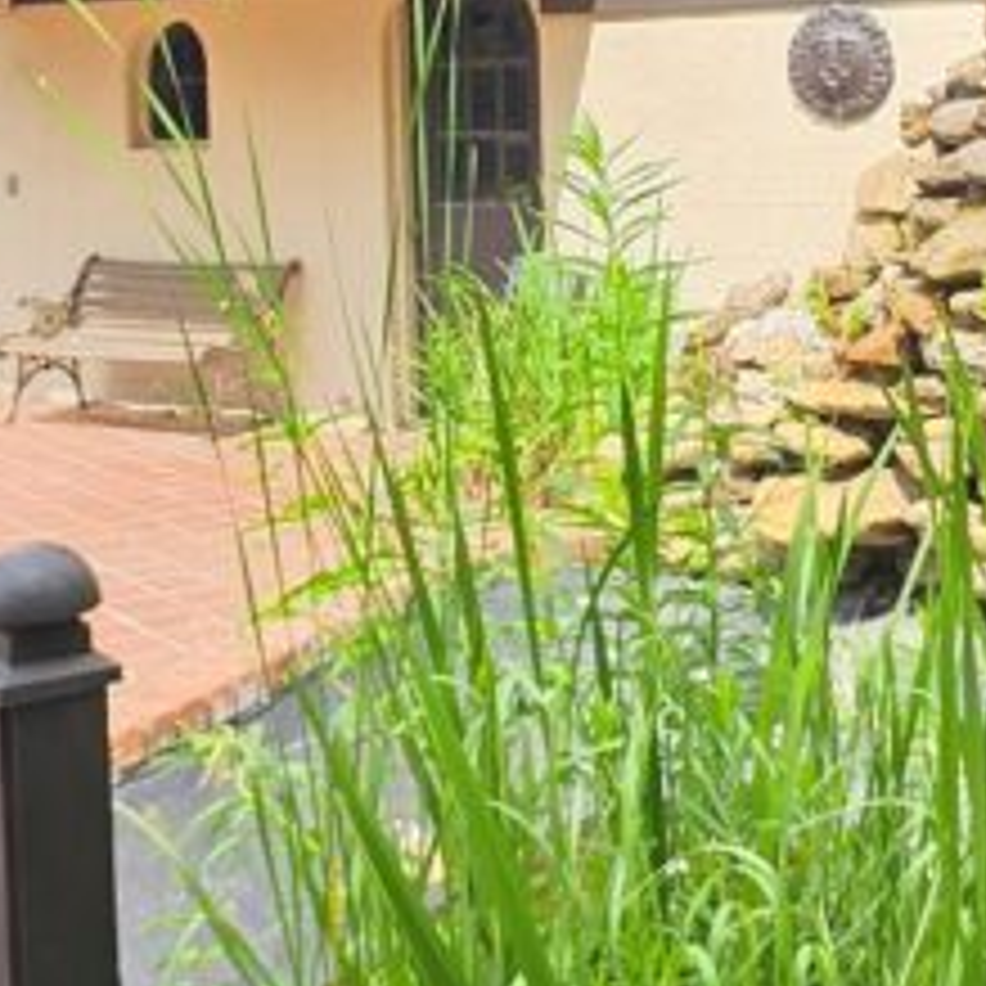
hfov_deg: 30.6
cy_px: 279
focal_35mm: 56
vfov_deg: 30.2
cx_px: 525
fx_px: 1805
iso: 40
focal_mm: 2.2
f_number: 1.9
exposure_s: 1/614
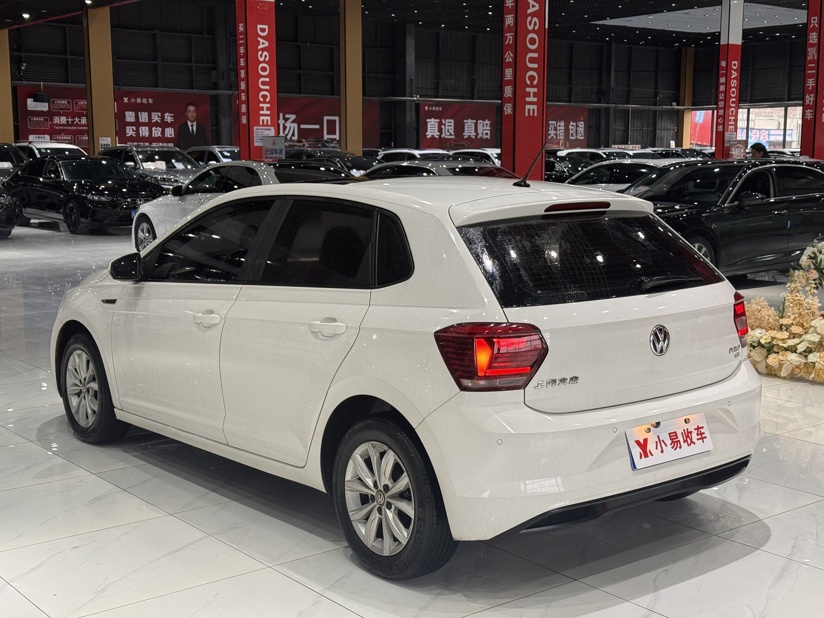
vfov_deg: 30.3
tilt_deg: -8.0
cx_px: 412
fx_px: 1143
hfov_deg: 39.7
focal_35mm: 48
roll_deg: +0.3
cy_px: 309
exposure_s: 1/50
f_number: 1.78
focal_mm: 6.76
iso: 80
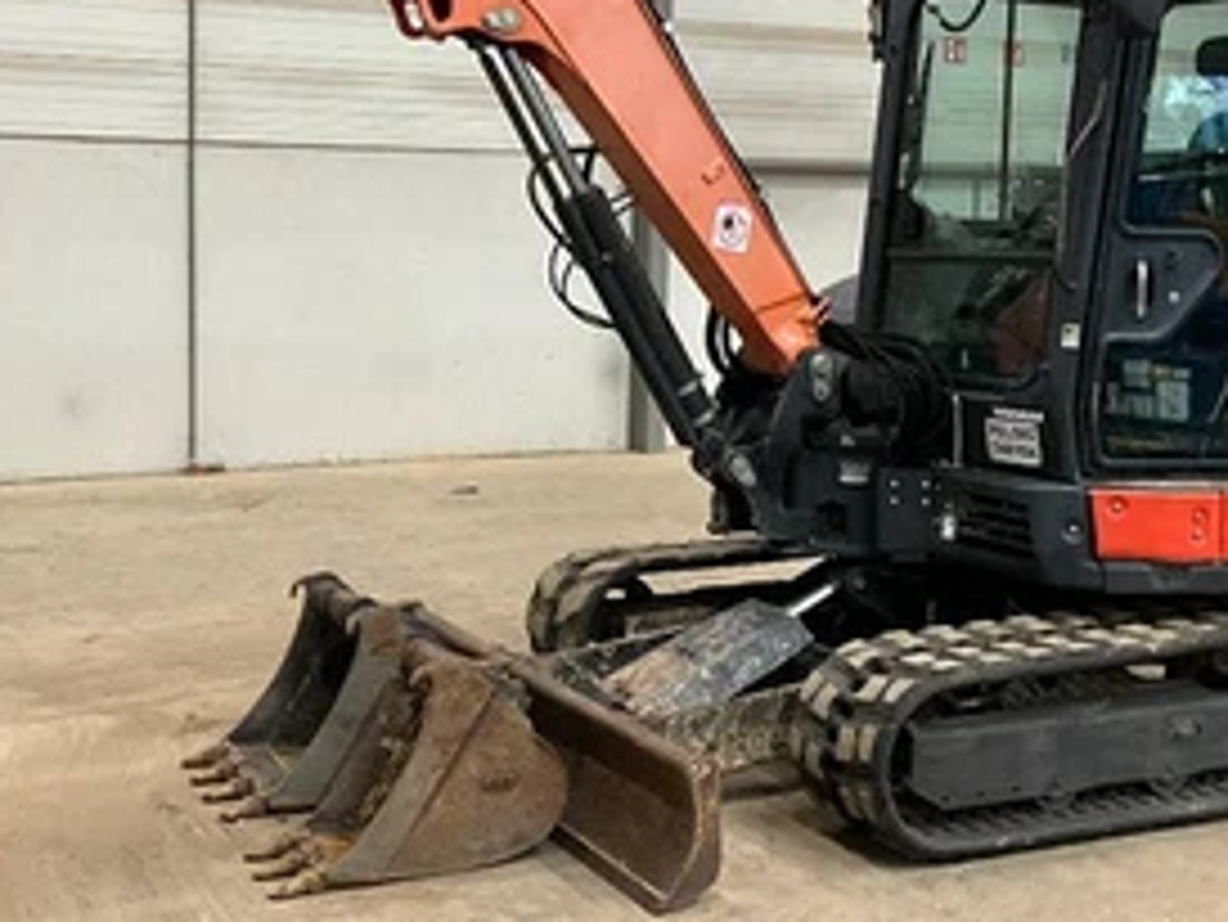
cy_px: 360
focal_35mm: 51
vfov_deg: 28.5
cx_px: 517
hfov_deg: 37.4
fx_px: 1810
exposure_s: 1/60
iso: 200
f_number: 1.8
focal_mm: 3
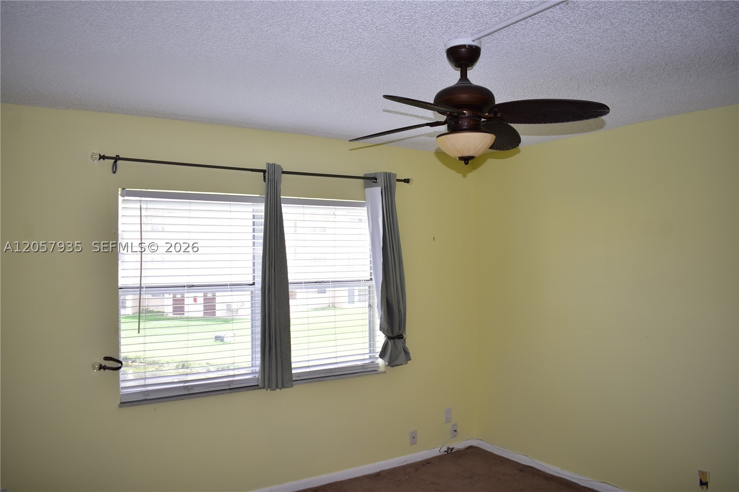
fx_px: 554
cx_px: 370
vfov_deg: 47.9
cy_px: 246
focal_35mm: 27
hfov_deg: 67.4
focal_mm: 18
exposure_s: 1/80
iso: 100
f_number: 3.5
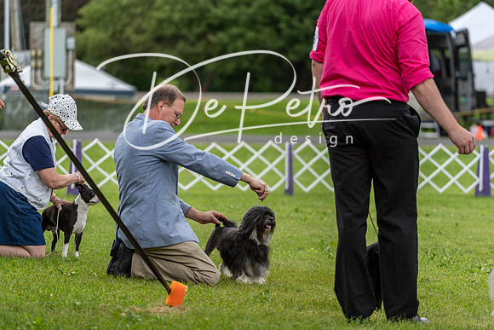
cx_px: 247
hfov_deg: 10.9
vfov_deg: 7.3
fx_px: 2580
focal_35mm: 188
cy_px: 165
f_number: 4
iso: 320
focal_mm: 188
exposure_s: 1/1000
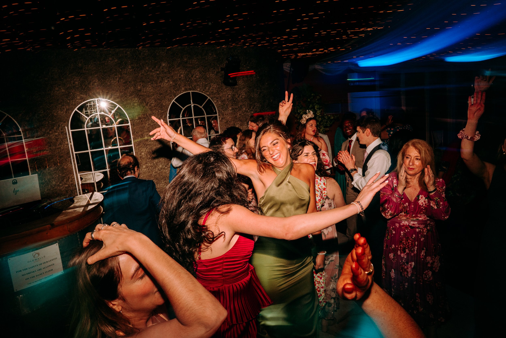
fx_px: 351
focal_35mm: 25
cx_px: 253
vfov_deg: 51.3
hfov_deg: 71.5
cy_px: 169
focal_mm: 25
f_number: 9
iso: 640
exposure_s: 1/30
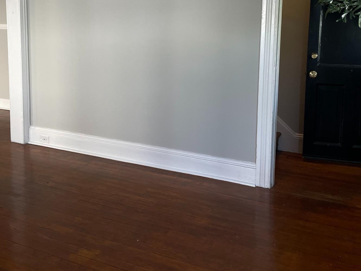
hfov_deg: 46.8
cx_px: 165
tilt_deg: -7.5
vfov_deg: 35.2
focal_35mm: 40
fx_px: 417
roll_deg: -0.3
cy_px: 69
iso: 125
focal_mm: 4.2
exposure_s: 1/120
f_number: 1.6
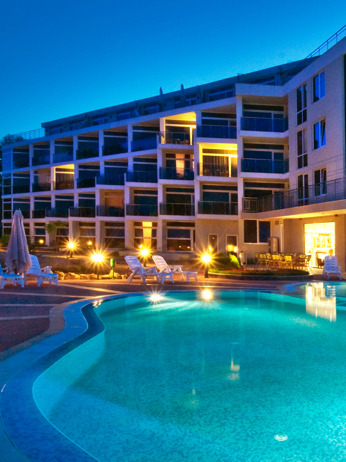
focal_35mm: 30
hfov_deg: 43.6
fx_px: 400
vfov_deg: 59.9
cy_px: 209
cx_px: 297
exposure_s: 9
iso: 100
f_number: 16
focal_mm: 12
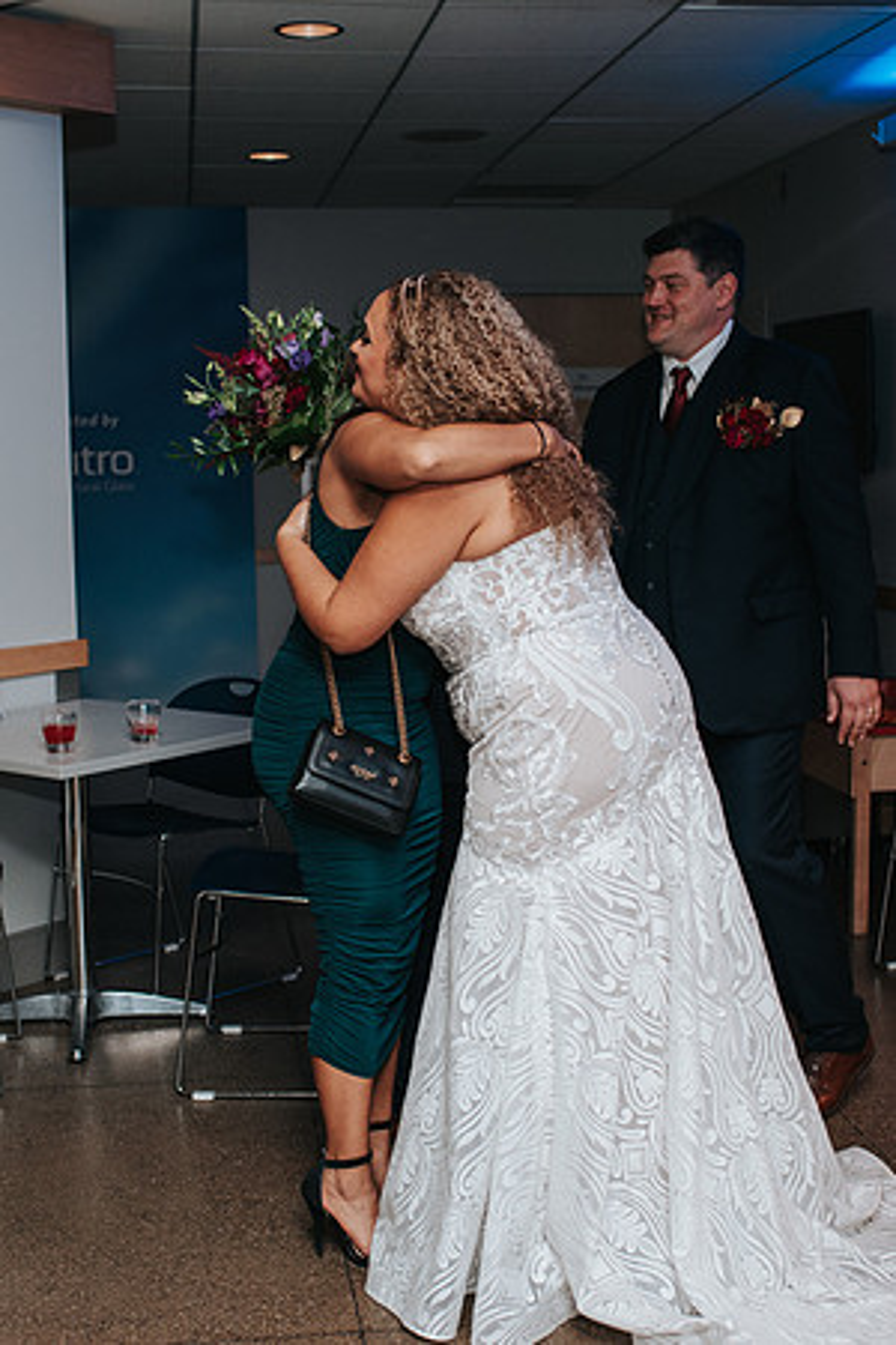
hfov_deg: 25.8
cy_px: 672
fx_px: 1958
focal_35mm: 52
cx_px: 425
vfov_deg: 37.9
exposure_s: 1/200
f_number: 2.8
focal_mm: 35
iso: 900
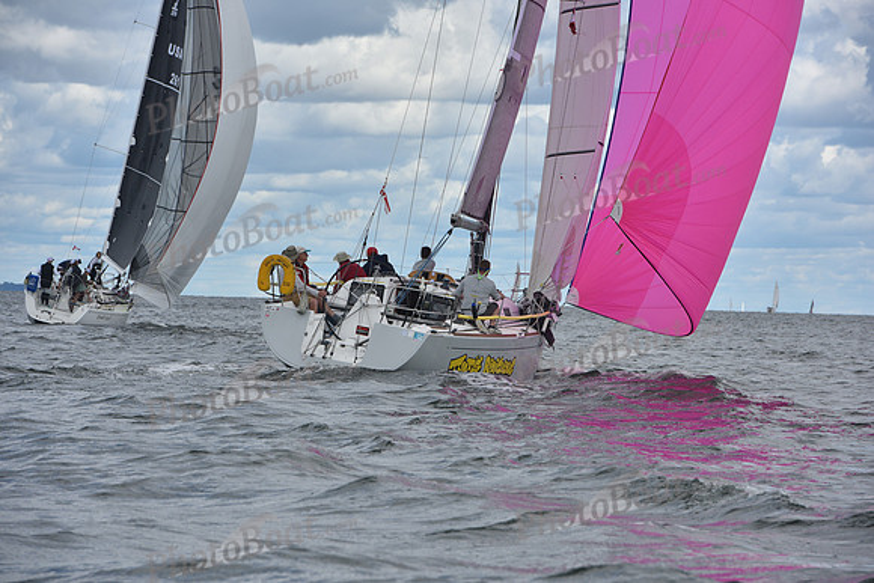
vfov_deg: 6.9
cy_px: 292
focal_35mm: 200
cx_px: 437
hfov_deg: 10.3
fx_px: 4856
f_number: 10
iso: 250
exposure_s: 1/800
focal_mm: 200
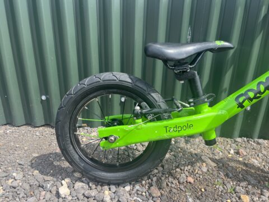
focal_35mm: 26
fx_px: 202
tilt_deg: -21.1
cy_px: 101
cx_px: 134
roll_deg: +0.1
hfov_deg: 67.3
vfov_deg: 53.1
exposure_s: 1/858
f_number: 1.6
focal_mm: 5.1
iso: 50
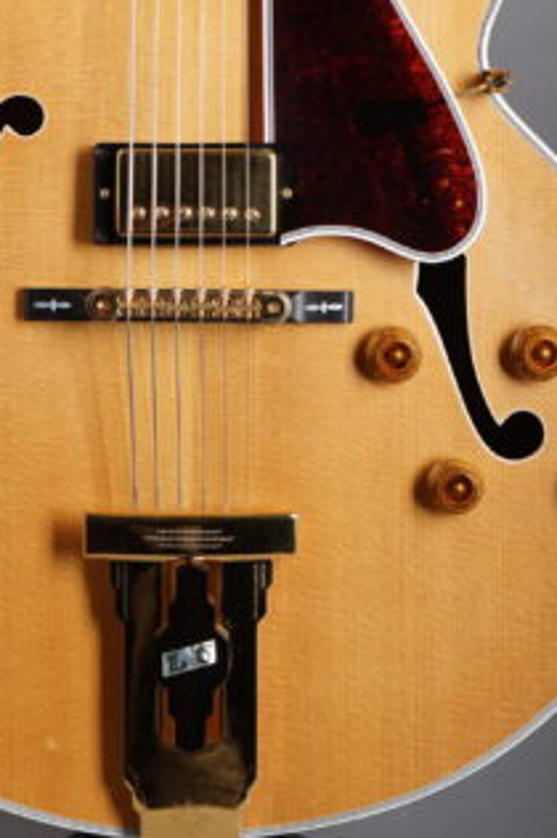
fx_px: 2837
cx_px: 192
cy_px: 122
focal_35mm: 122
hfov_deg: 11.2
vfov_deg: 16.6
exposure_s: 1/160
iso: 160
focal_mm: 67
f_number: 8
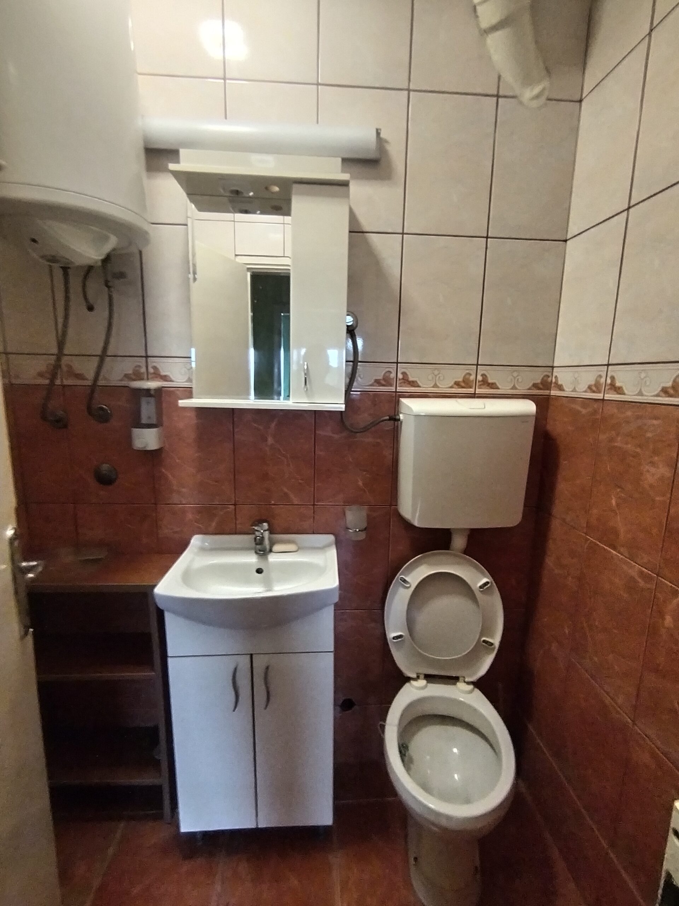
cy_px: 453
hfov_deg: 74.7
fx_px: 445
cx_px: 340
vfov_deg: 91.0
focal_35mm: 17
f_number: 2.2
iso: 515
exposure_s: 1/25
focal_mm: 1.42
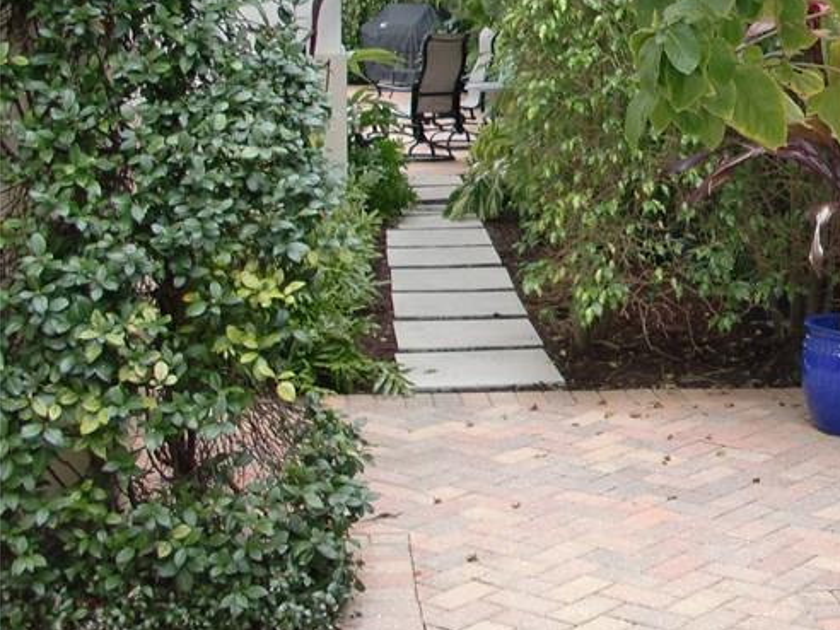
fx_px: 1820
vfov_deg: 19.4
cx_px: 872
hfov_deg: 24.6
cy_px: 120
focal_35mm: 75
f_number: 2.8
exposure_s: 1/100
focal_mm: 6.3
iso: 64
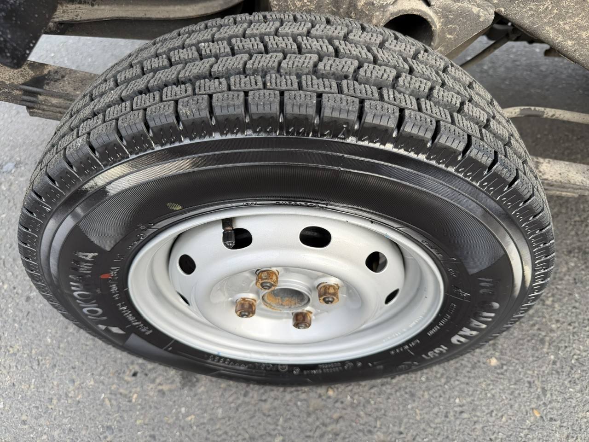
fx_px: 408
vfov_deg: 56.8
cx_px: 294
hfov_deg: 71.6
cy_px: 221
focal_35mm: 24
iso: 80
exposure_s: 1/175
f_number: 1.78
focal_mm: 6.76
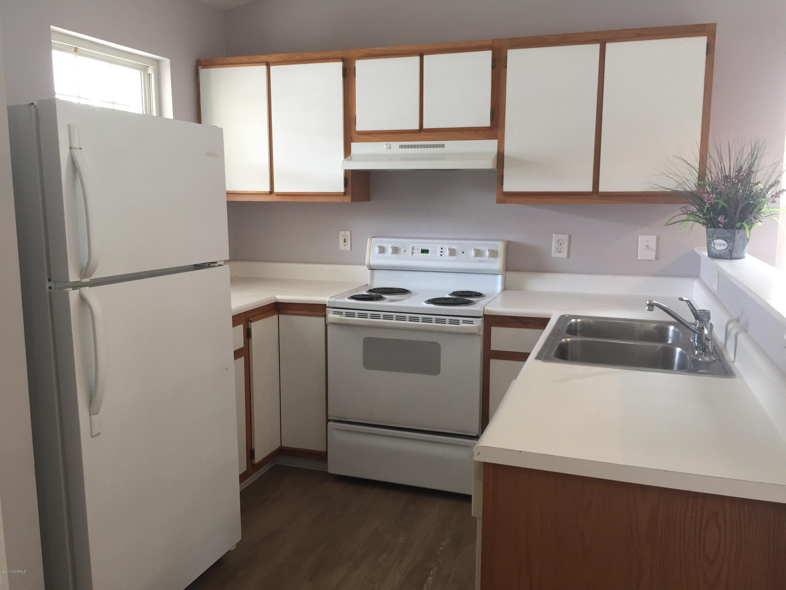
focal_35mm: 29
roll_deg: -0.8
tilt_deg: -9.2
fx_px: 658
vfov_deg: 48.2
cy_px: 295
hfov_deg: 61.7
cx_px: 393
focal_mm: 4.15
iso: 80
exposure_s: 1/30
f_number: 2.2
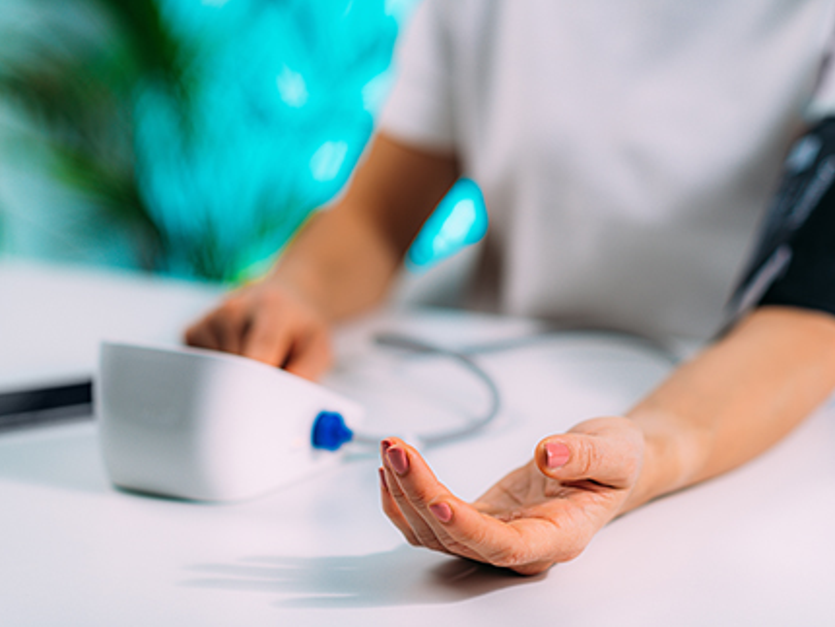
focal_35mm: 95
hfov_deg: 20.6
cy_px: 306
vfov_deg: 15.6
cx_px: 474
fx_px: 2293
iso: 64
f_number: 2.5
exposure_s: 1/160
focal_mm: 85
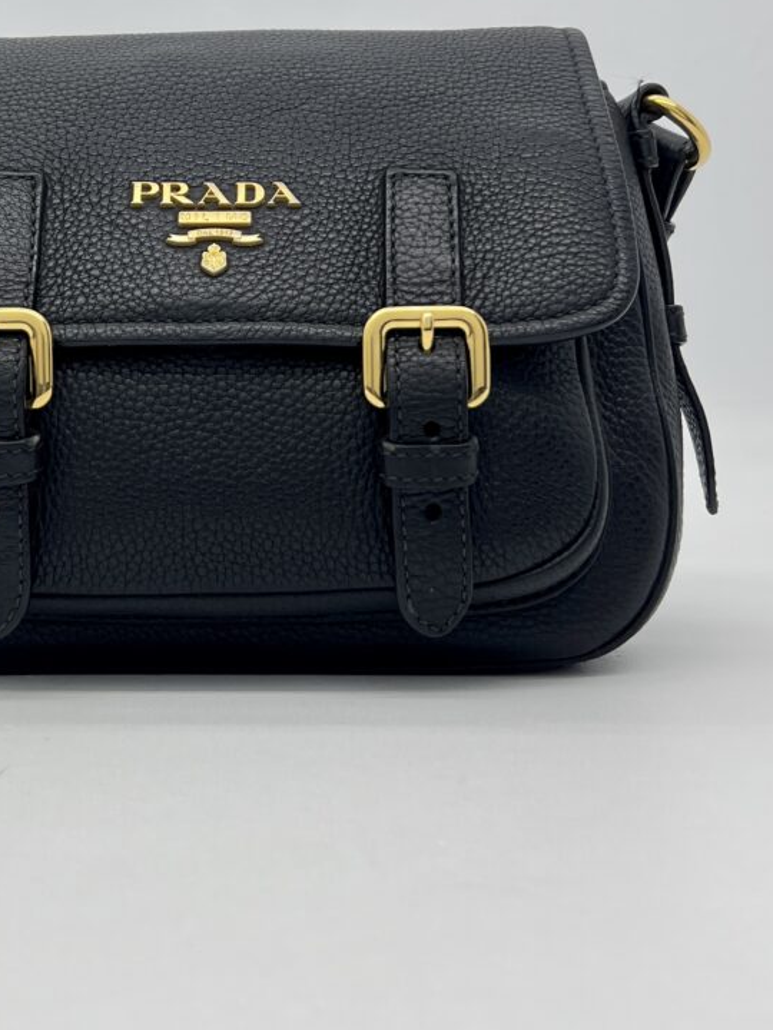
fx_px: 1102
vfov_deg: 49.3
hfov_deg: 38.1
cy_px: 346
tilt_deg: -0.8
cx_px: 236
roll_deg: -0.2
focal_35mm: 37
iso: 40
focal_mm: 5.7
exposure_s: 1/251
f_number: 1.5
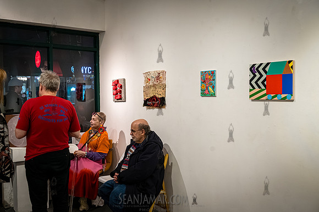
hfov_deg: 52.9
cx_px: 160
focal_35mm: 36
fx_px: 321
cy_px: 106
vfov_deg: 36.6
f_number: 5
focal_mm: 35
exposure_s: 1/500
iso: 6400
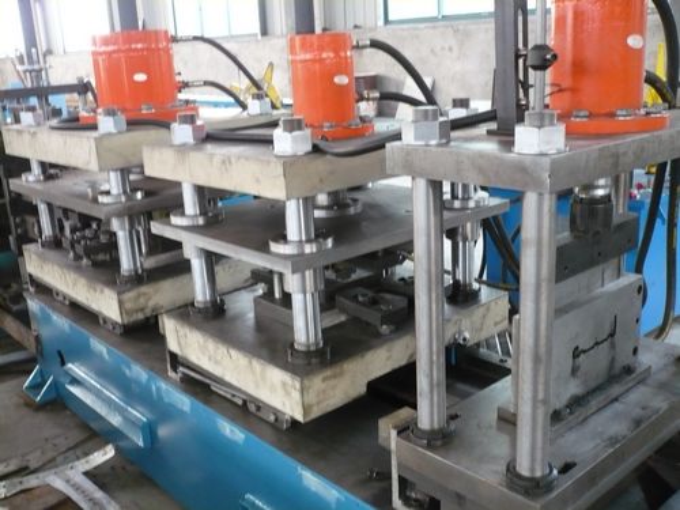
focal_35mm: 35
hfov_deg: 52.6
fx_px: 688
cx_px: 340
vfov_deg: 40.7
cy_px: 255
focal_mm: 5.8
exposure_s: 1/15
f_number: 2.8
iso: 400
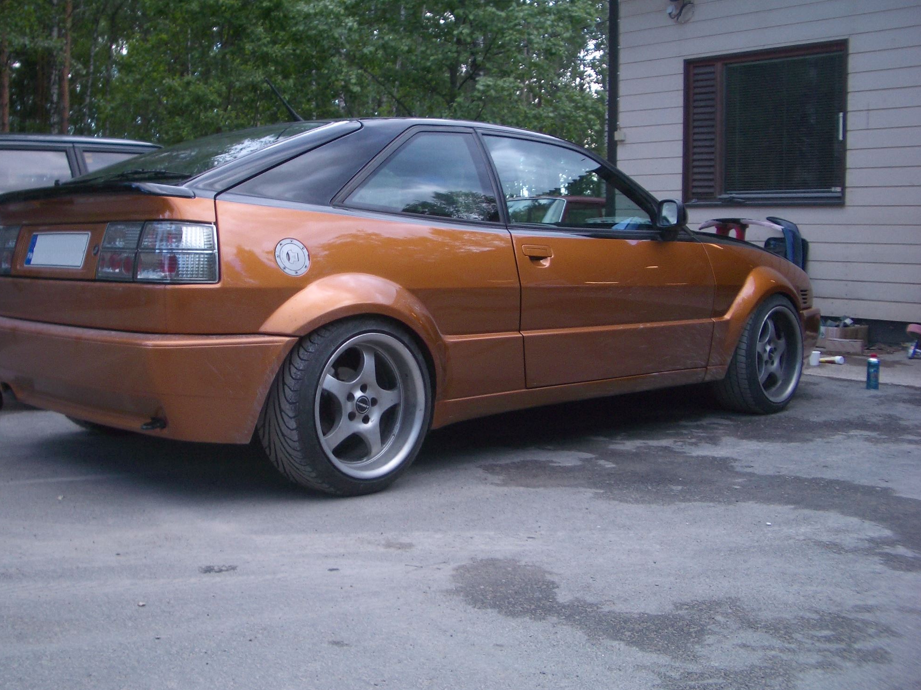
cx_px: 407
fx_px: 1091
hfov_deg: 45.7
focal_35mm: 41
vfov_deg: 35.1
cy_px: 329
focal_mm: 5.8
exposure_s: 1/160
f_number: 2.6
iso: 50
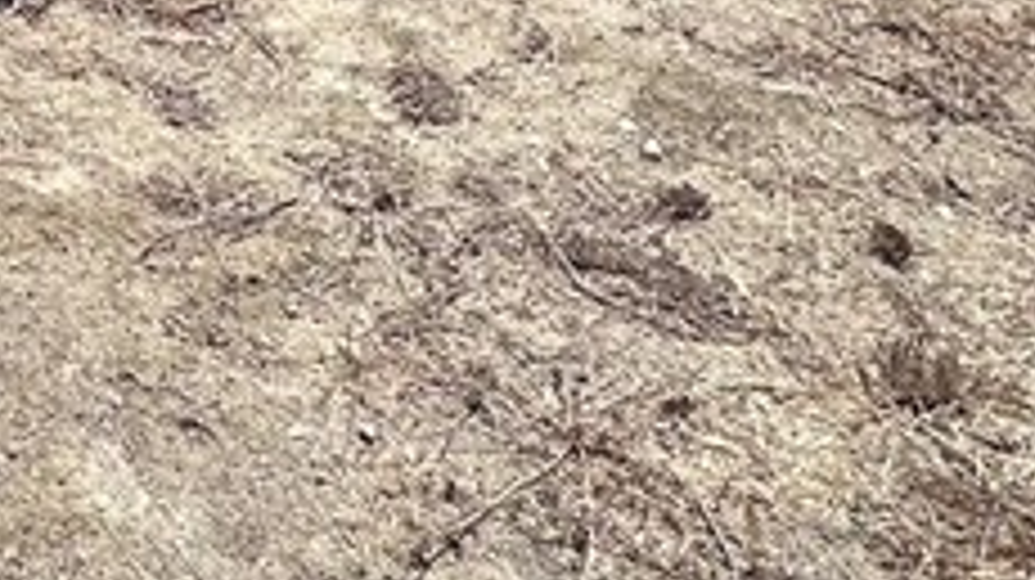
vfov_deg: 14.9
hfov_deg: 26.2
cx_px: -324
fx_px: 1865
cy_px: -540
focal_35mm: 68
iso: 40
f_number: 2.2
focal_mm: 2.22
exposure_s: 1/1595
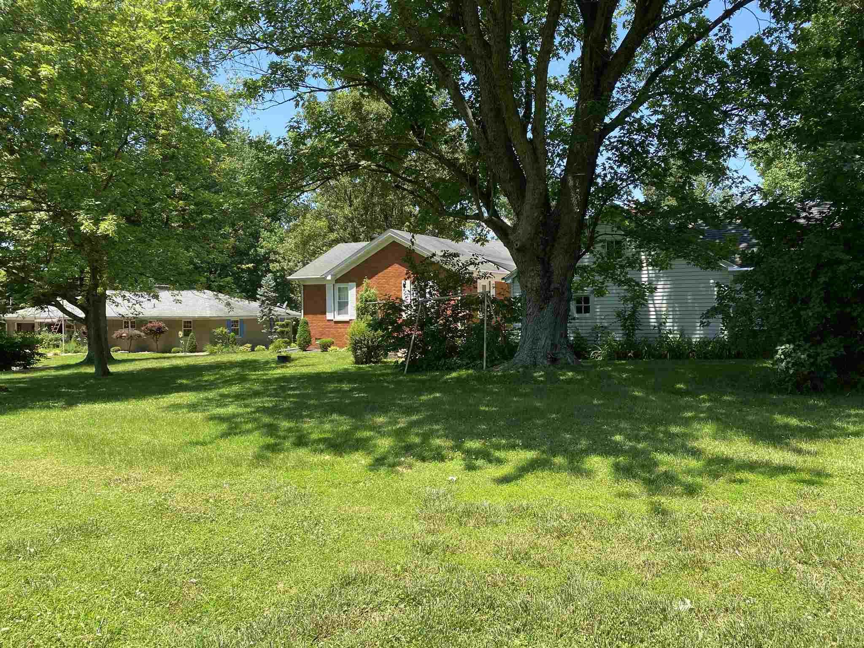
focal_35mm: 26
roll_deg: -0.3
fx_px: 649
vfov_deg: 53.1
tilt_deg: -2.4
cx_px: 432
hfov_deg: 67.3
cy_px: 324
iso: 32
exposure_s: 1/702
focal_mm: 4.25
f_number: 1.8
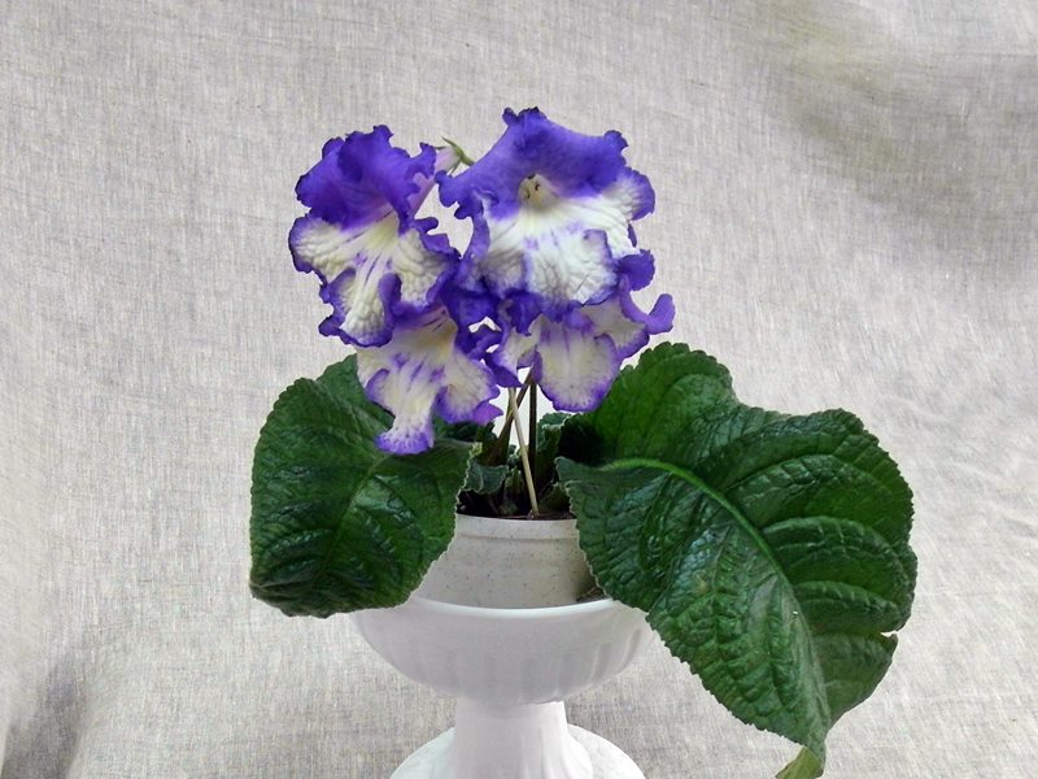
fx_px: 720
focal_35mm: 24
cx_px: 519
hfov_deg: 71.6
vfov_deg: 56.8
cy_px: 390
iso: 100
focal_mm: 5.2
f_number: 2.5
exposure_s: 1/45
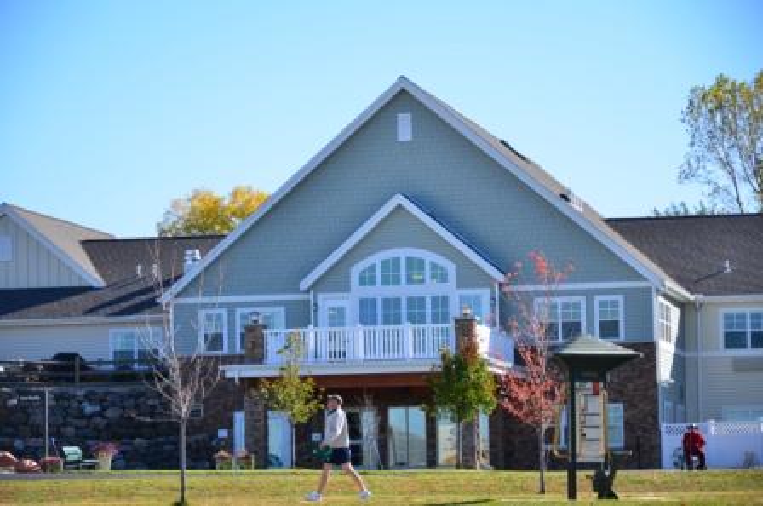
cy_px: 253
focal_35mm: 138
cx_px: 382
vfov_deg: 9.9
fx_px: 2920
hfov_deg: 14.9
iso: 100
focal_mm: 92
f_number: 5.6
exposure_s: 1/250
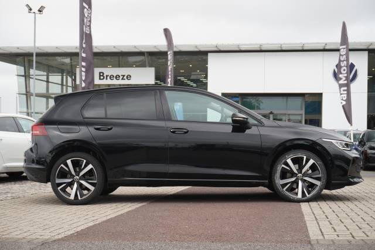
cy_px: 125
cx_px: 188
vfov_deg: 25.7
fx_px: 547
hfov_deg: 37.9
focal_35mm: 52
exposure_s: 1/60
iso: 100
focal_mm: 35
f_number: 5.6
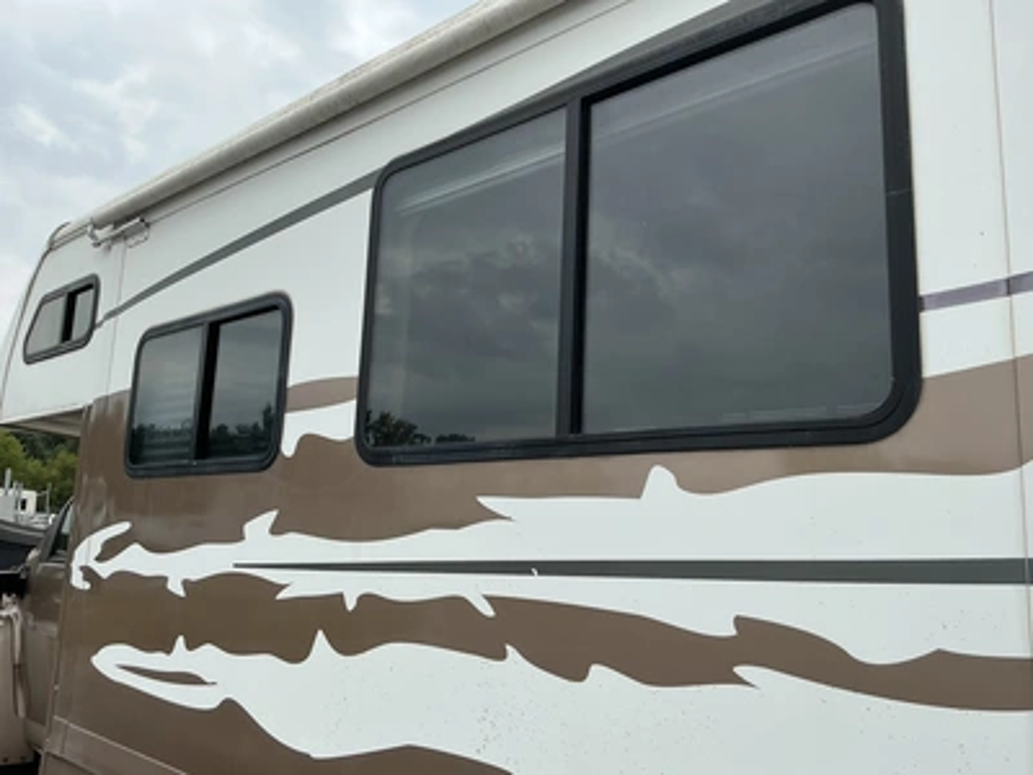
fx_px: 836
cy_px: 388
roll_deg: -3.4
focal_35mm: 28
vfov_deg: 49.7
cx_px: 516
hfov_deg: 63.4
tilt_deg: +13.0
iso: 25
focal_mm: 3
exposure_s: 1/627
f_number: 1.8
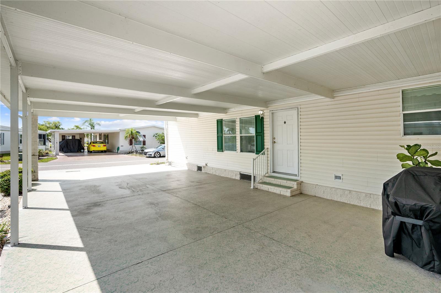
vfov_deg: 73.6
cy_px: 146
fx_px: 196
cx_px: 220
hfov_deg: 96.8
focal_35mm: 16
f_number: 4
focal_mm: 16
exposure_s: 1/1000
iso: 100
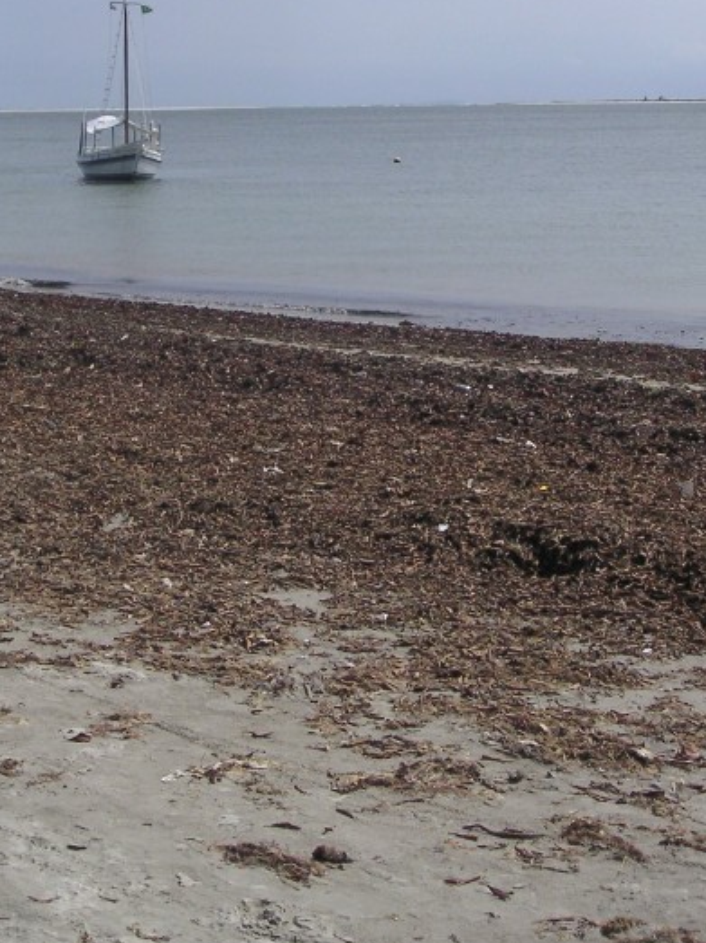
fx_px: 1878
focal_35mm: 69
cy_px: 247
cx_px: 325
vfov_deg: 27.8
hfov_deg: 21.3
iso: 50
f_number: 6.7
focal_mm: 7
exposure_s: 1/350
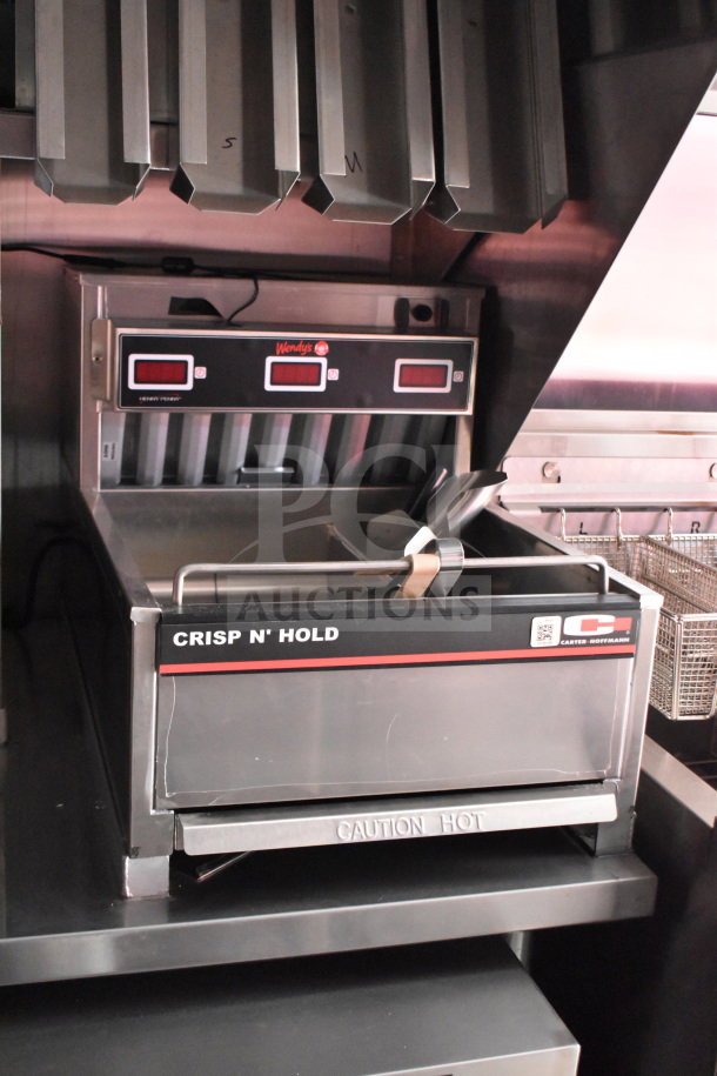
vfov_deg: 46.4
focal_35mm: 42
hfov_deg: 31.9
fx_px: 1255
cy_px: 538
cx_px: 358
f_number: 4.2
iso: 9000
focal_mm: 28
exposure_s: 1/50
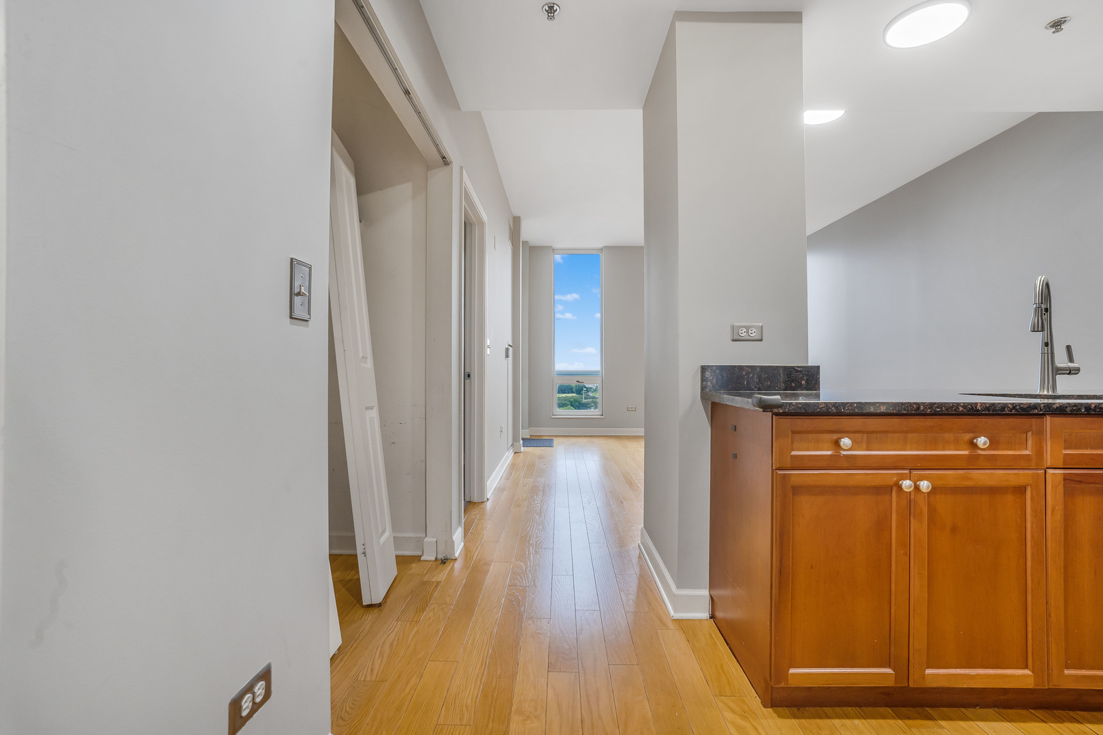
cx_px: 552
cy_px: 368
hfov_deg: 96.7
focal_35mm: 16
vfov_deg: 73.7
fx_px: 490
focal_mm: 16
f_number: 9
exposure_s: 1/4
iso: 640
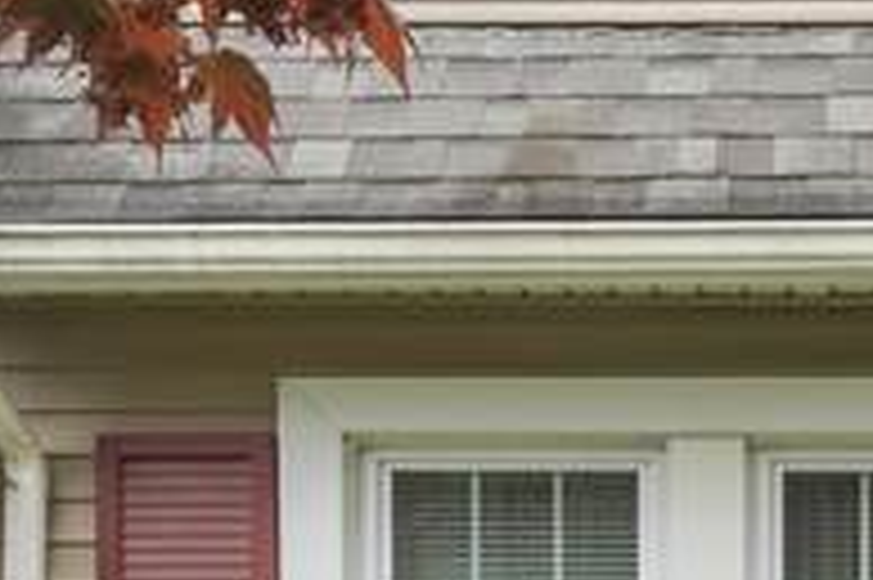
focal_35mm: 99
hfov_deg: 19.6
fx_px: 2399
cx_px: 990
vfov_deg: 13.1
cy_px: 870
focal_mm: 10
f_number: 10
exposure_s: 1/40
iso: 125
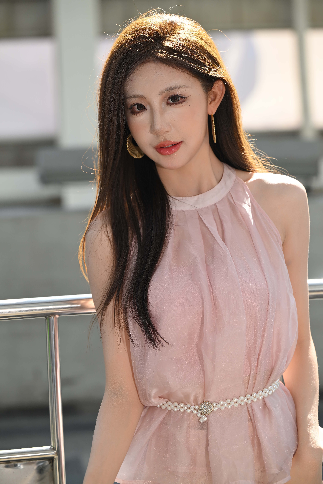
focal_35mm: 115
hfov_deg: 11.9
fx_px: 1548
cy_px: 242
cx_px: 162
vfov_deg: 17.8
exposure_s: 1/400
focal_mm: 115
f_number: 4
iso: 250
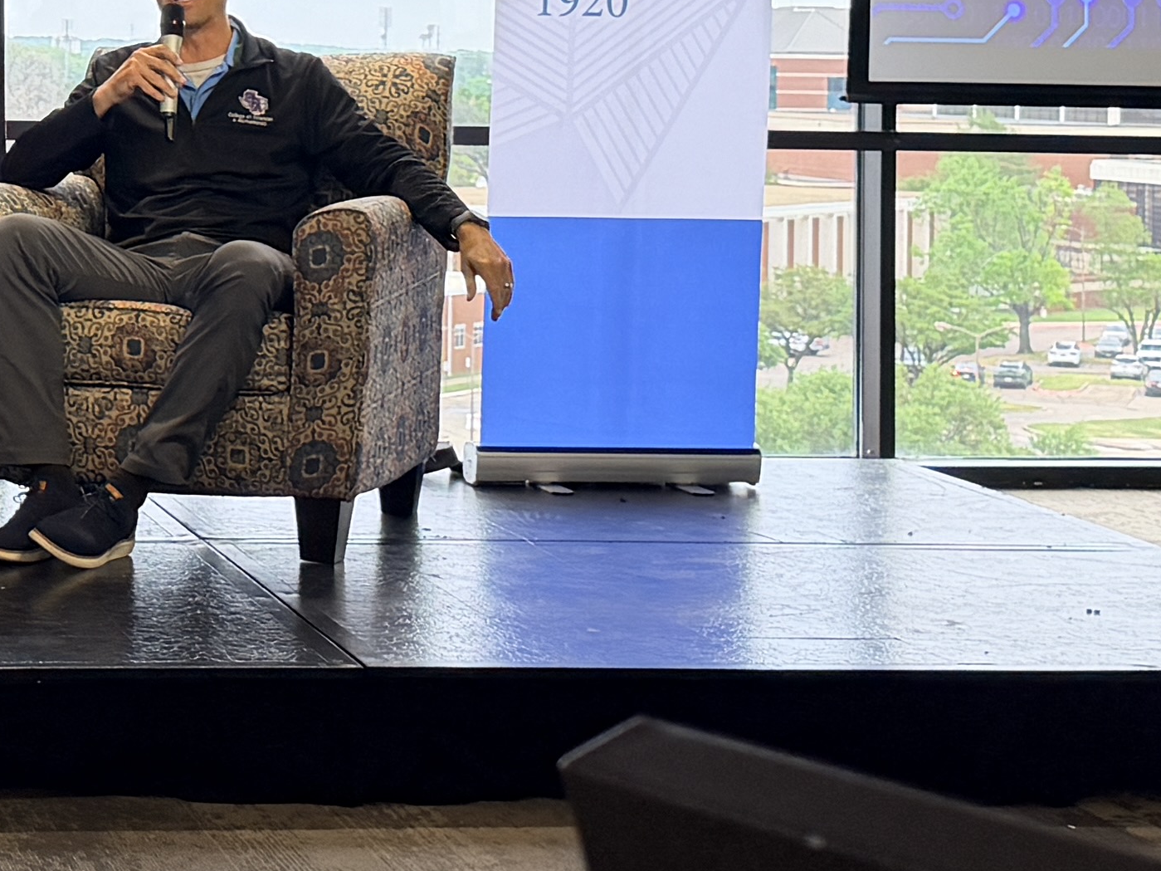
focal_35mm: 98
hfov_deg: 19.4
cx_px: -28
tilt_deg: -0.6
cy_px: 1
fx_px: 3287
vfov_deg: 14.8
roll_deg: -0.4
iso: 160
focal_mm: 6.76
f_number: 1.78
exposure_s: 1/218
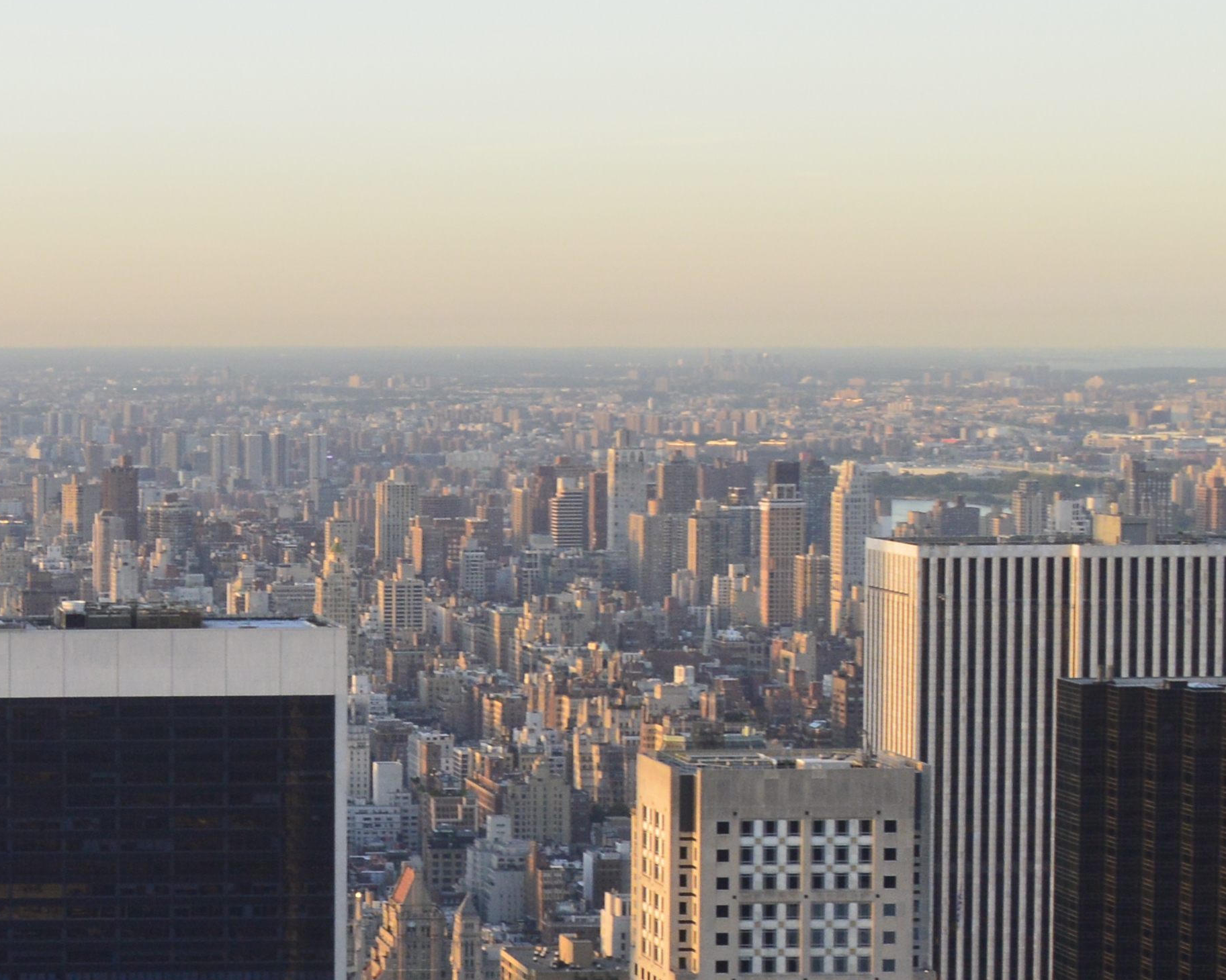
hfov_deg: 17.6
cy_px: 562
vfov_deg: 15.1
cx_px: -394
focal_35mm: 102
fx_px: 3701
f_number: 9
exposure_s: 1/125
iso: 400
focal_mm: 22
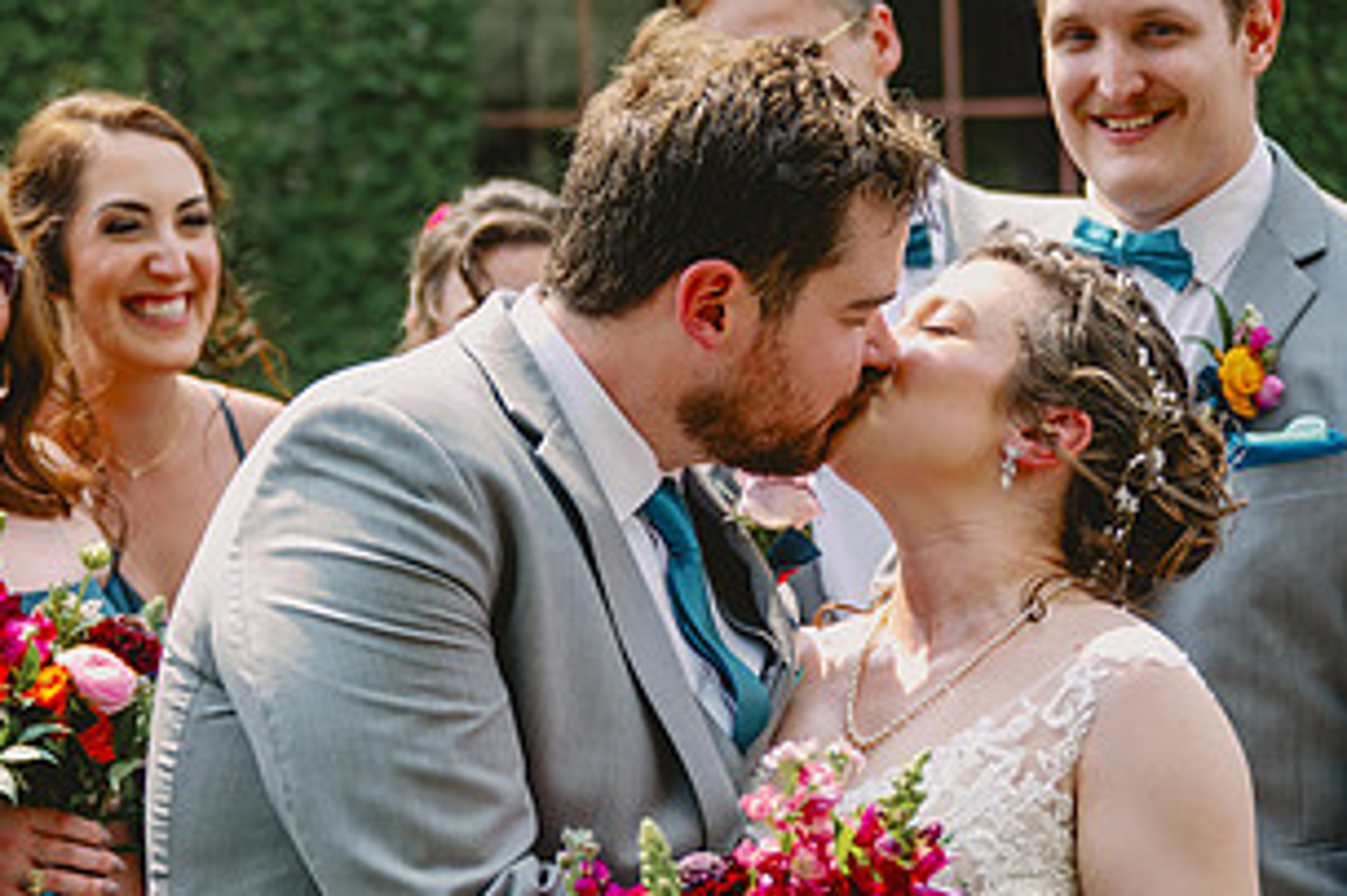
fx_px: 4562
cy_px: 460
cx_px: 532
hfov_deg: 16.8
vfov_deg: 11.2
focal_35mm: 122
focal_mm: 51
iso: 32
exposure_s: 1/500
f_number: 2.8
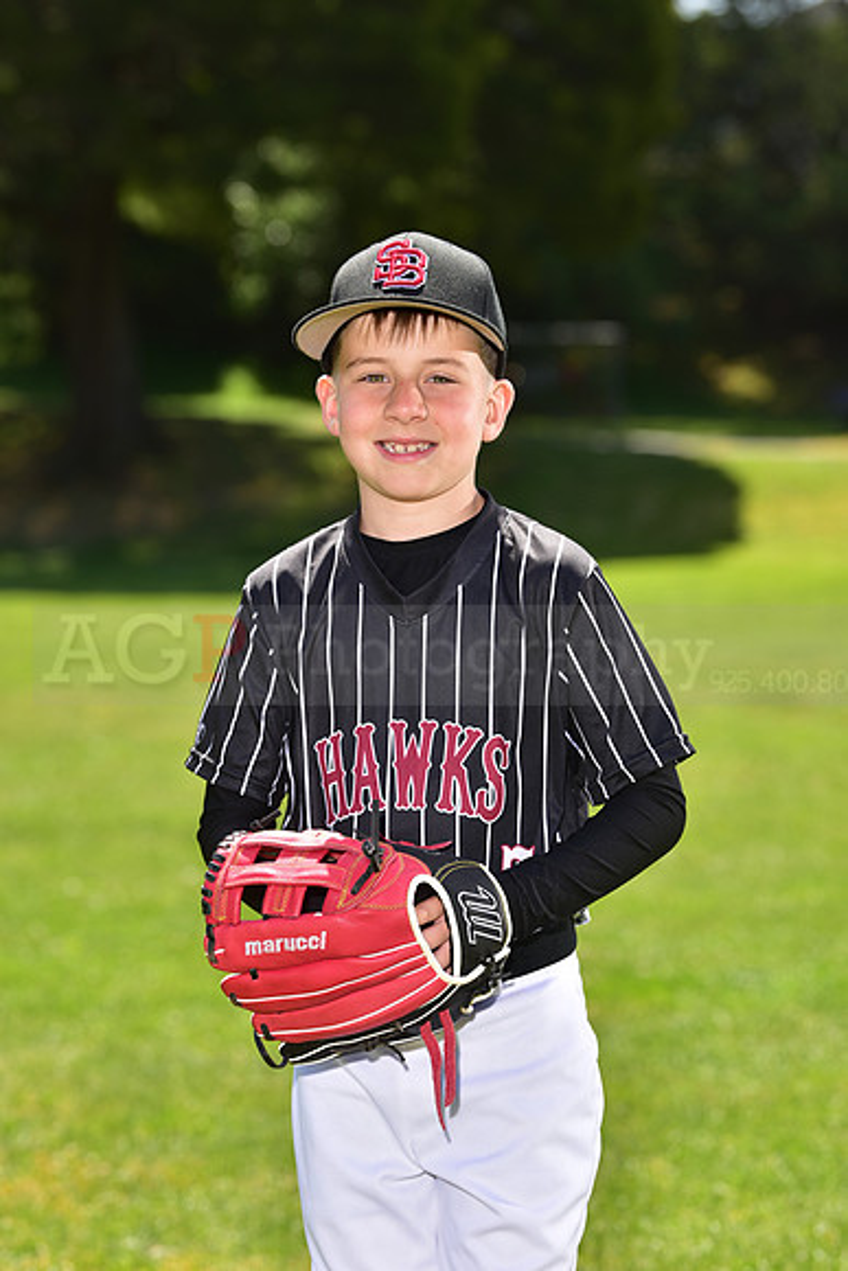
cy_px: 636
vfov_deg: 15.2
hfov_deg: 10.2
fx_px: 4767
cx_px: 424
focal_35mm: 135
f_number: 5.6
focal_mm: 135
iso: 100
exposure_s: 1/250
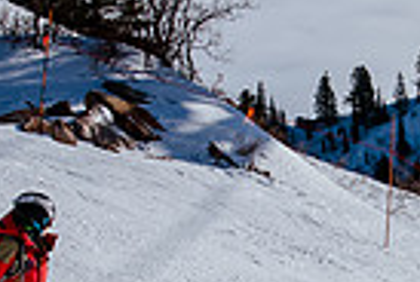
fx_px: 2607
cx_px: 366
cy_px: 268
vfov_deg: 6.2
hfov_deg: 9.2
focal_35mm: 223
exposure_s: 1/1000
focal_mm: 34
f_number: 9
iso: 160
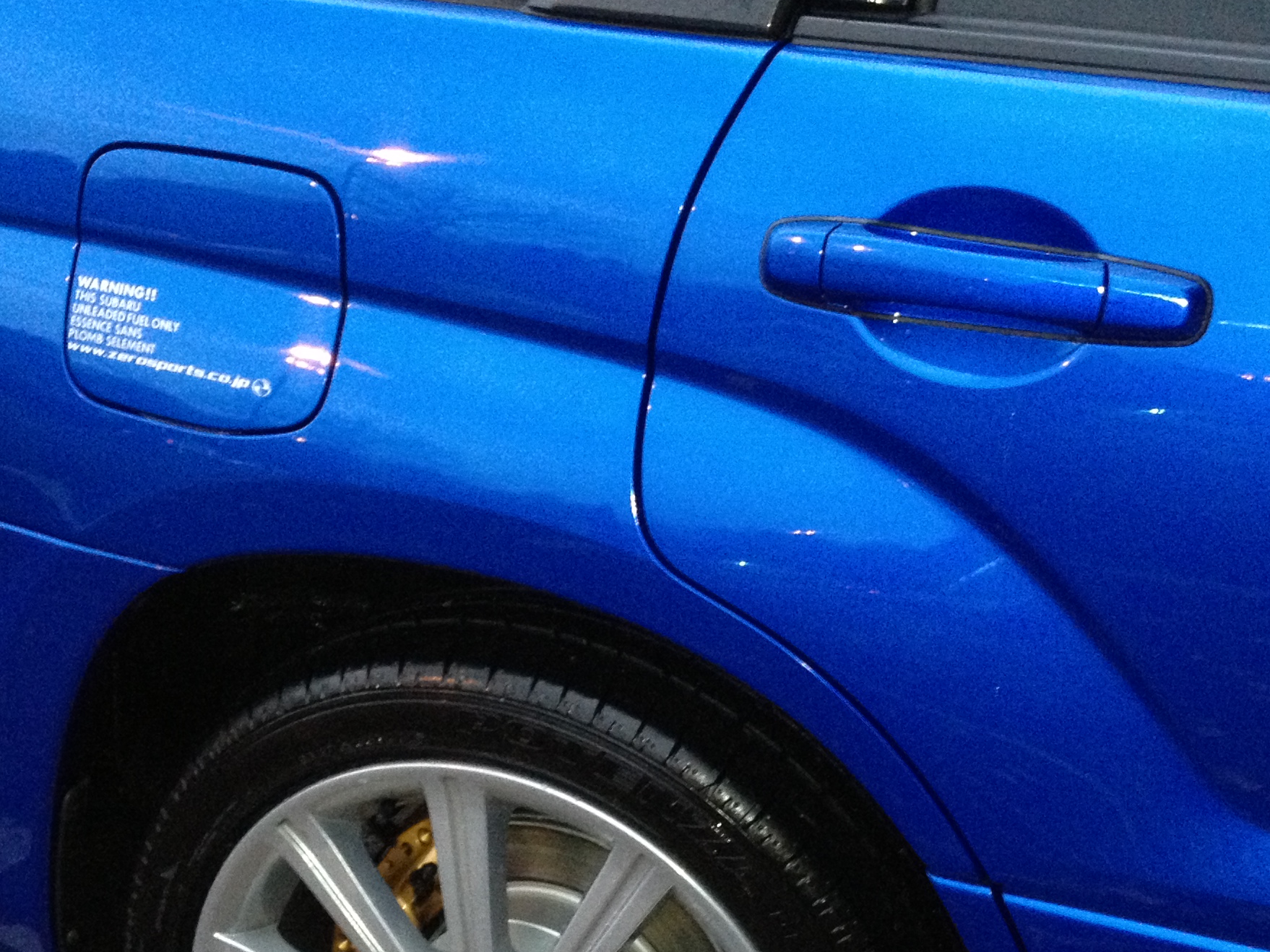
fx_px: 2384
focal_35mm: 65
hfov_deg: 29.8
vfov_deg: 22.4
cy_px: 705
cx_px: 566
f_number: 2.4
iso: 400
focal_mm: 4.28
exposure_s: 1/16
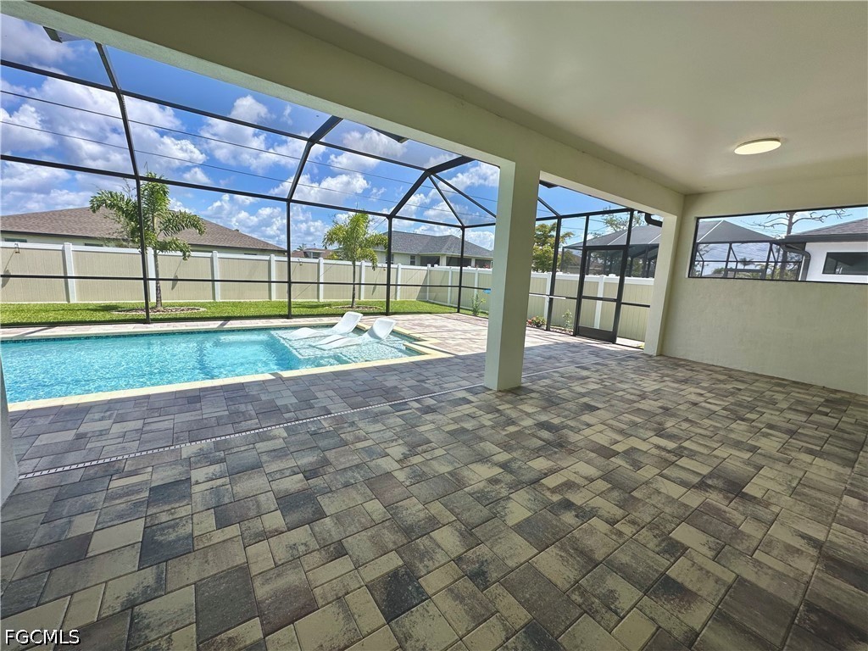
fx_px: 351
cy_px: 326
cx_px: 434
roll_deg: -3.0
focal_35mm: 14
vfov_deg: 85.7
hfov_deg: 102.1
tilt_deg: -10.2
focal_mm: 2.22
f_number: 2.2
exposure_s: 1/1453
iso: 40
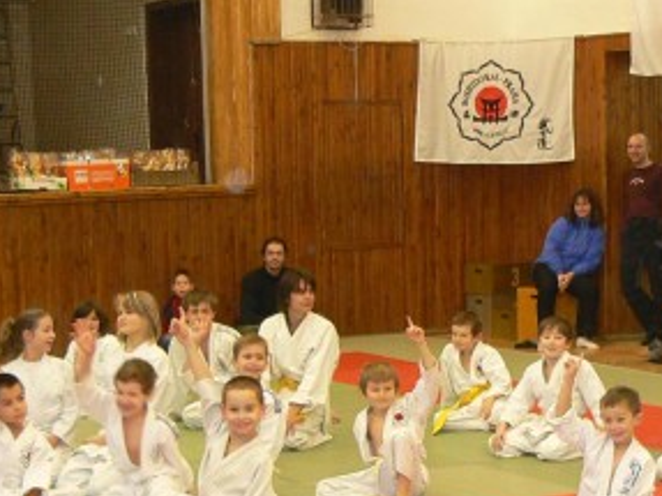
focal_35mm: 101
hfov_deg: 19.4
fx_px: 1931
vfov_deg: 14.6
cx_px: 404
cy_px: 393
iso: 200
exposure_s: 1/30
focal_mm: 7.7
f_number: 2.8
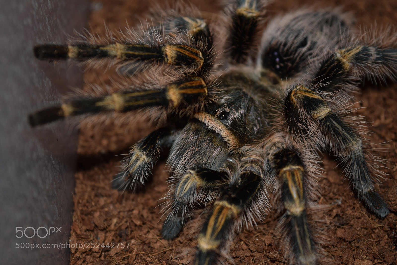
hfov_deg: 24.6
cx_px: 198
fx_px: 910
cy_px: 132
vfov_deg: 16.6
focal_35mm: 82
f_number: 5.6
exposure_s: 1/60
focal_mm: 55
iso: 320
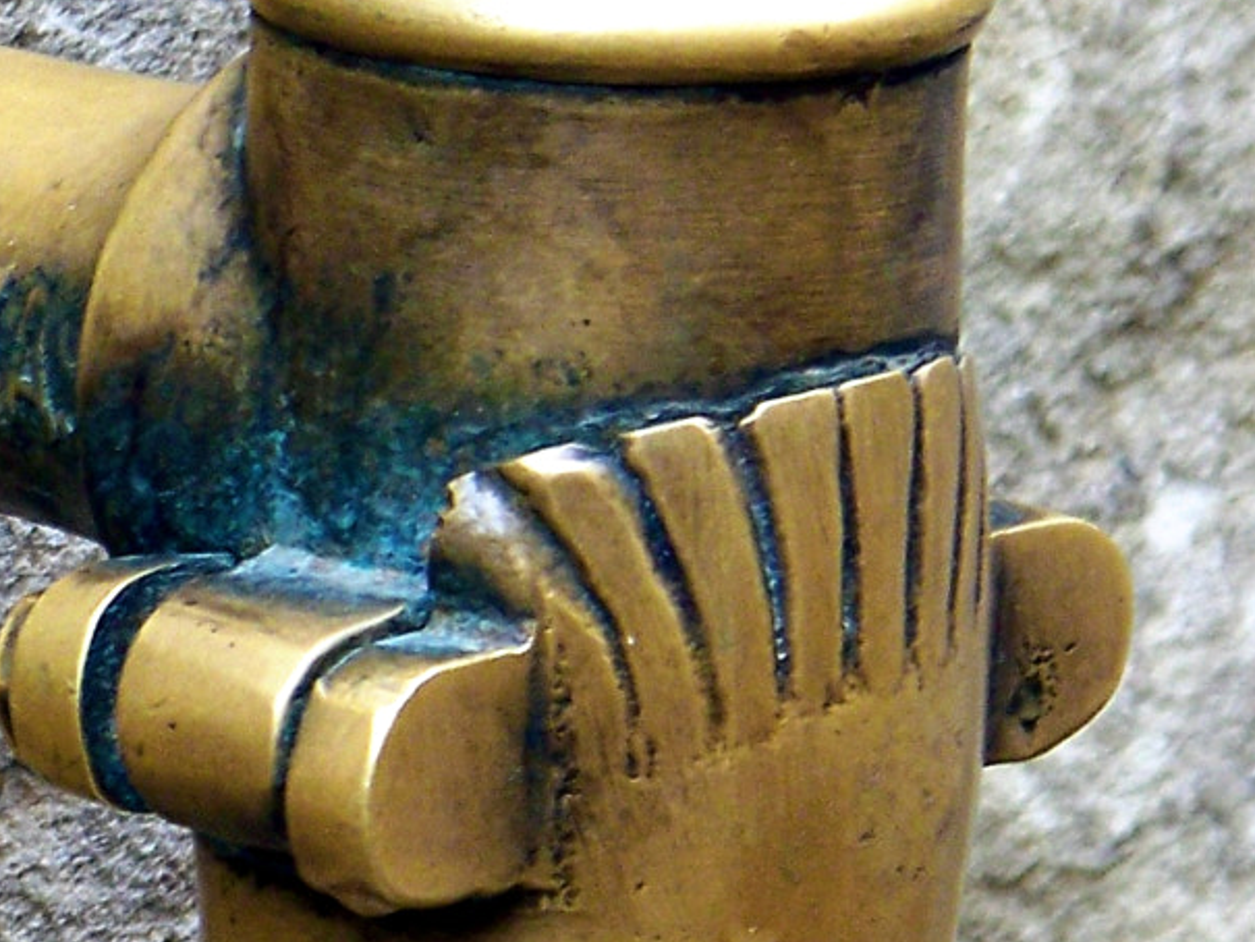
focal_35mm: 582
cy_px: 799
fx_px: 21105
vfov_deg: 2.6
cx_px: -189
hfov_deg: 3.4
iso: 64
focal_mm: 27.5
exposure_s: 1/50
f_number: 3.6
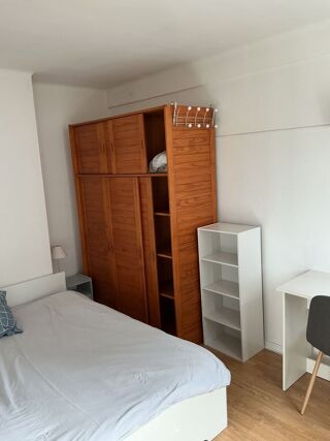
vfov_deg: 61.7
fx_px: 369
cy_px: 220
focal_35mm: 29
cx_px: 165
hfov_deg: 48.2
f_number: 1.8
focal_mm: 3
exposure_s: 1/100
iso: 25
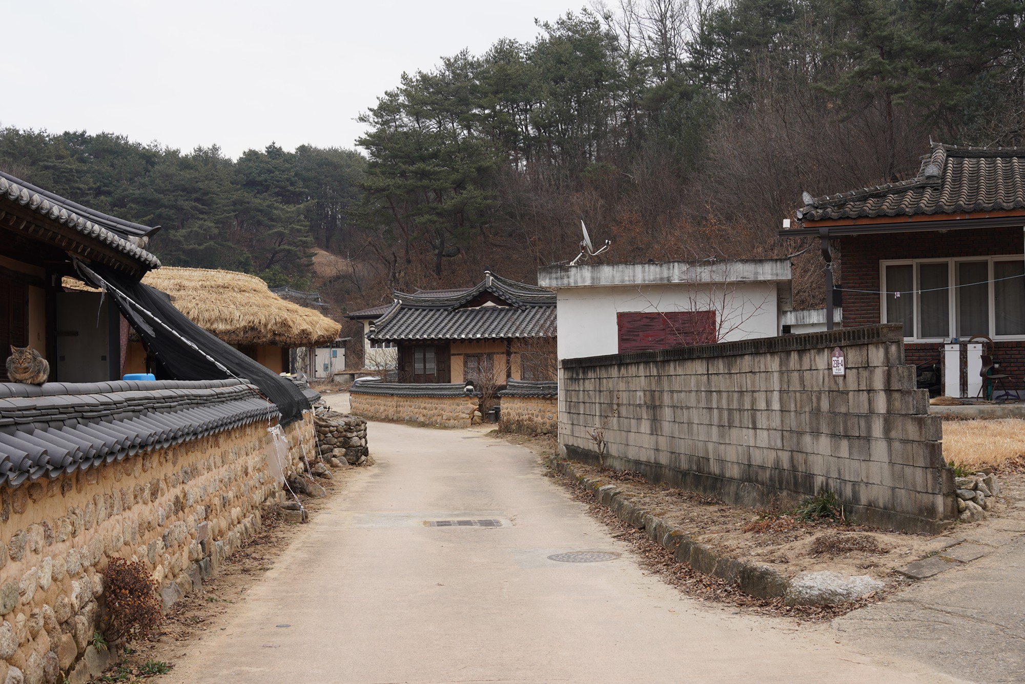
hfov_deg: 49.5
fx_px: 1111
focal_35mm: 39
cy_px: 342
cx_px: 512
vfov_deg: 34.2
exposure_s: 1/100
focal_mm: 39
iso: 100
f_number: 7.1
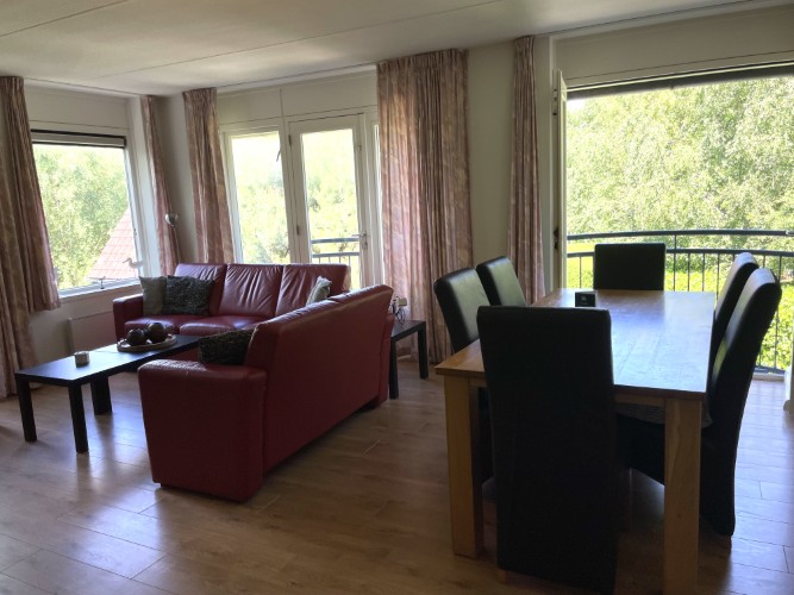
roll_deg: +2.9
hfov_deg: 67.3
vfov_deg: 53.0
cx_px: 397
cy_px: 298
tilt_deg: -9.9
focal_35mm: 26
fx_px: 596
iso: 32
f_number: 1.6
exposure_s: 1/363
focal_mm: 4.2
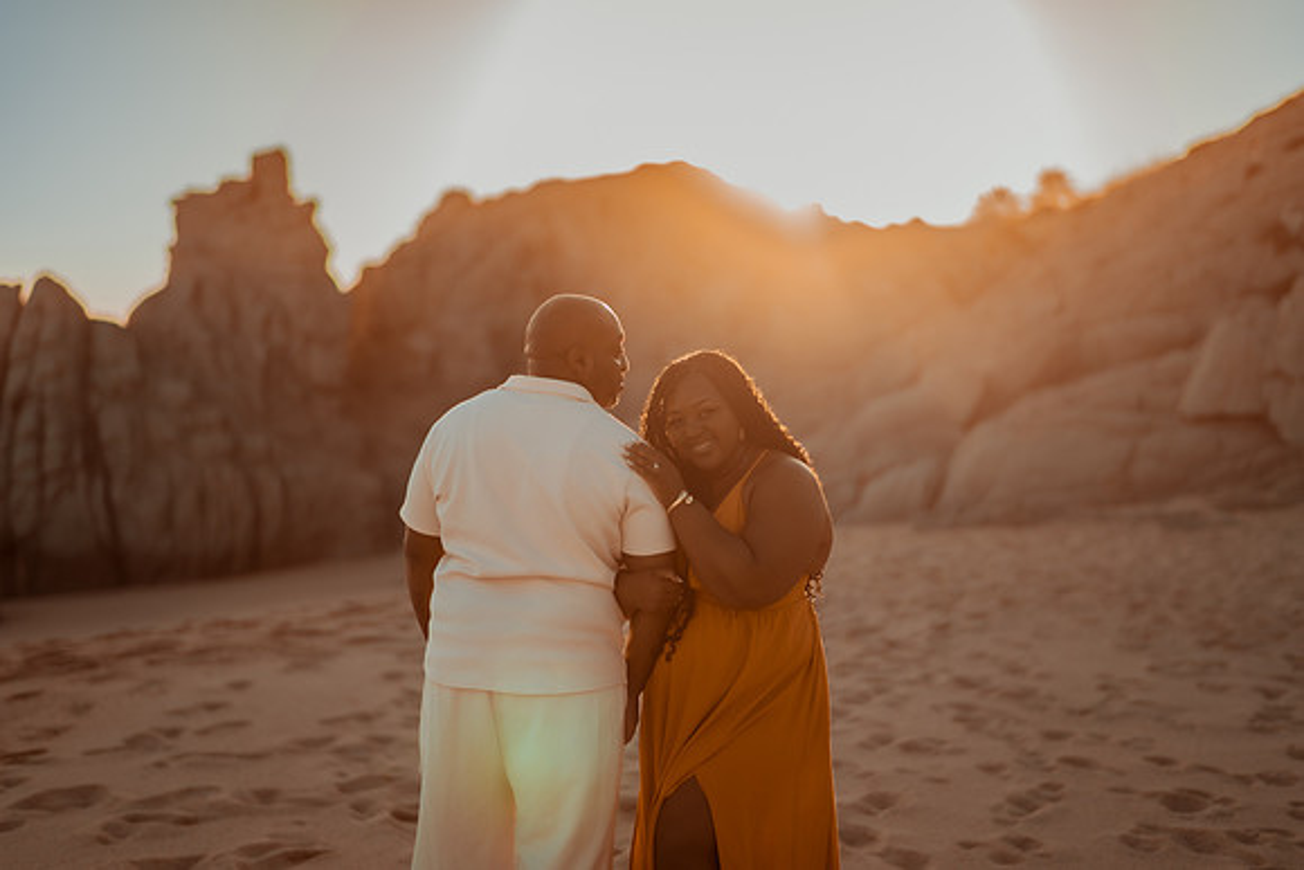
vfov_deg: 23.4
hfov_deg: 34.5
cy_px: 435
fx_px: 2101
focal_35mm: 58
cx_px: 652
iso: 100
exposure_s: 1/4000
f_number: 1.4
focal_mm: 58
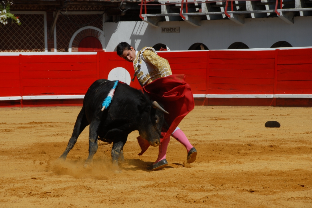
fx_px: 1569
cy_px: 104
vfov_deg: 7.6
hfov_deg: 11.4
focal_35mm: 181
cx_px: 156
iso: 100
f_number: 8
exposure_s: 1/350
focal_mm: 120
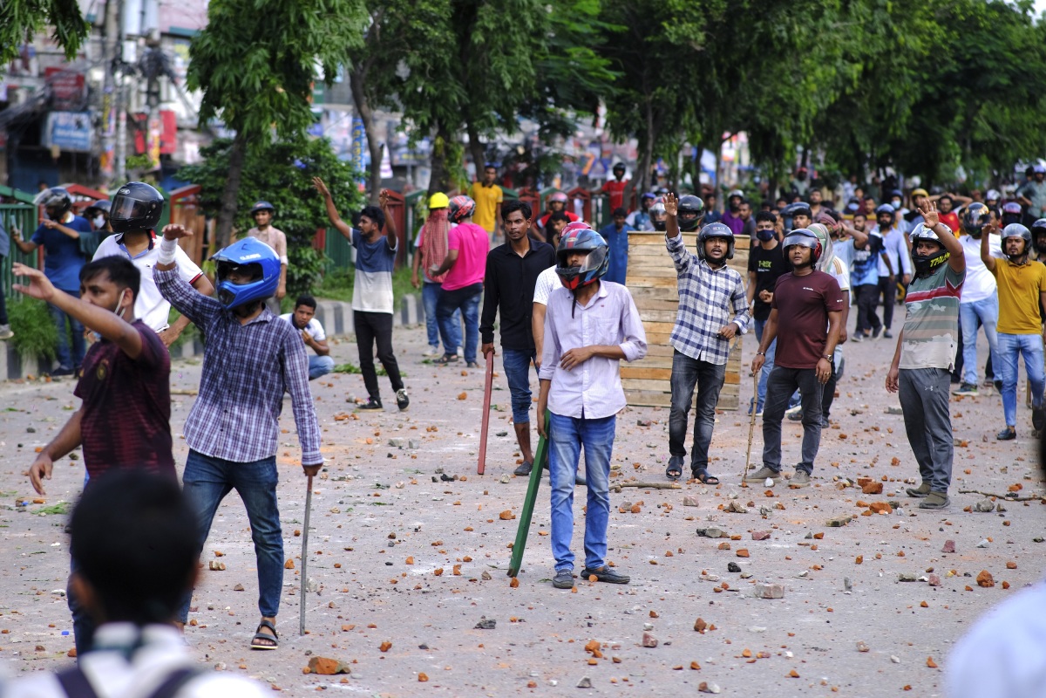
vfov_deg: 10.7
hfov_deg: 16.0
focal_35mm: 128
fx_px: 3719
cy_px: 349
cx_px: 523
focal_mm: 85
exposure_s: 1/1700
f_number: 2.2
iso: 400
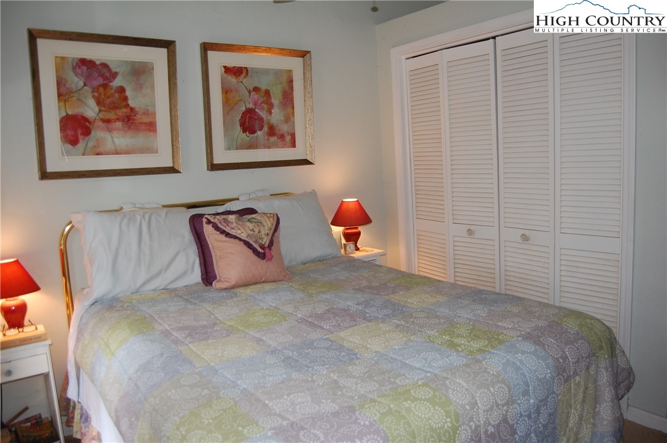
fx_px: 500
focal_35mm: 27
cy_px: 222
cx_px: 334
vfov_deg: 47.8
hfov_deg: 67.4
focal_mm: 18
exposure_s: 1/60
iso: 400
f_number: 3.5
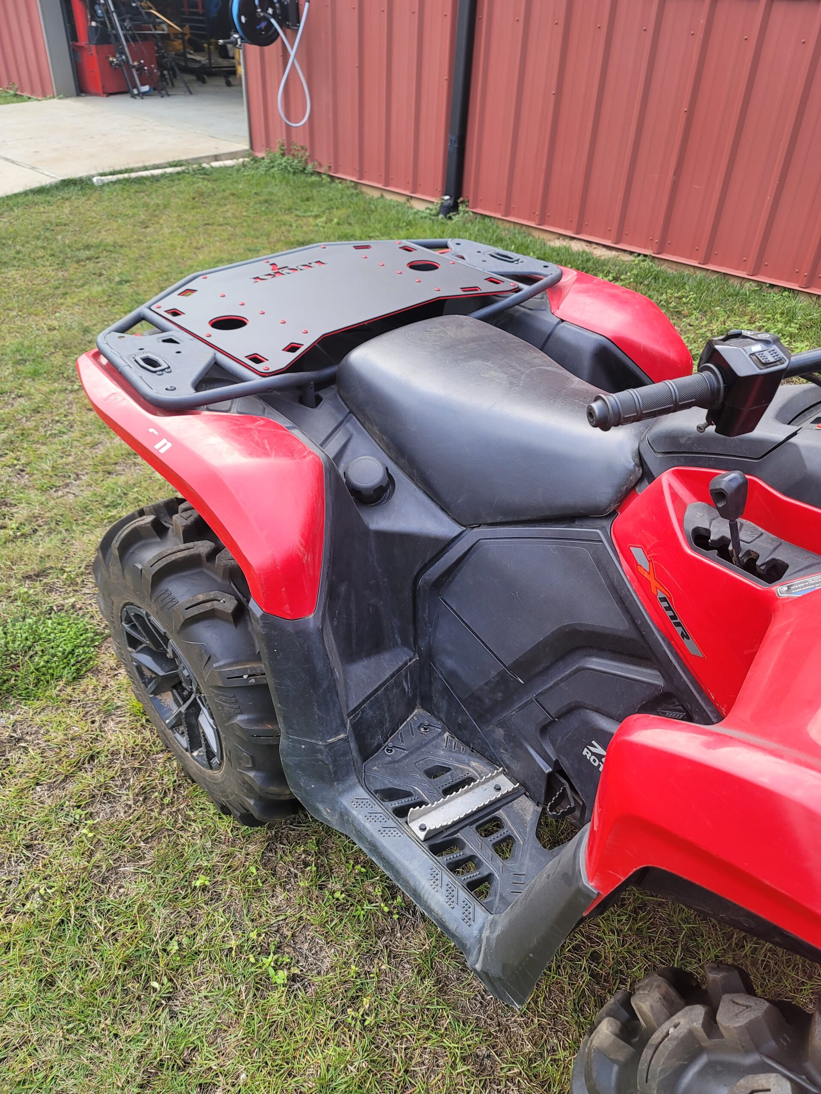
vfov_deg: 69.4
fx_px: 791
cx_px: 410
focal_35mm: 25
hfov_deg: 54.9
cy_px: 547
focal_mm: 7
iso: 50
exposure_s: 1/120
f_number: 1.8
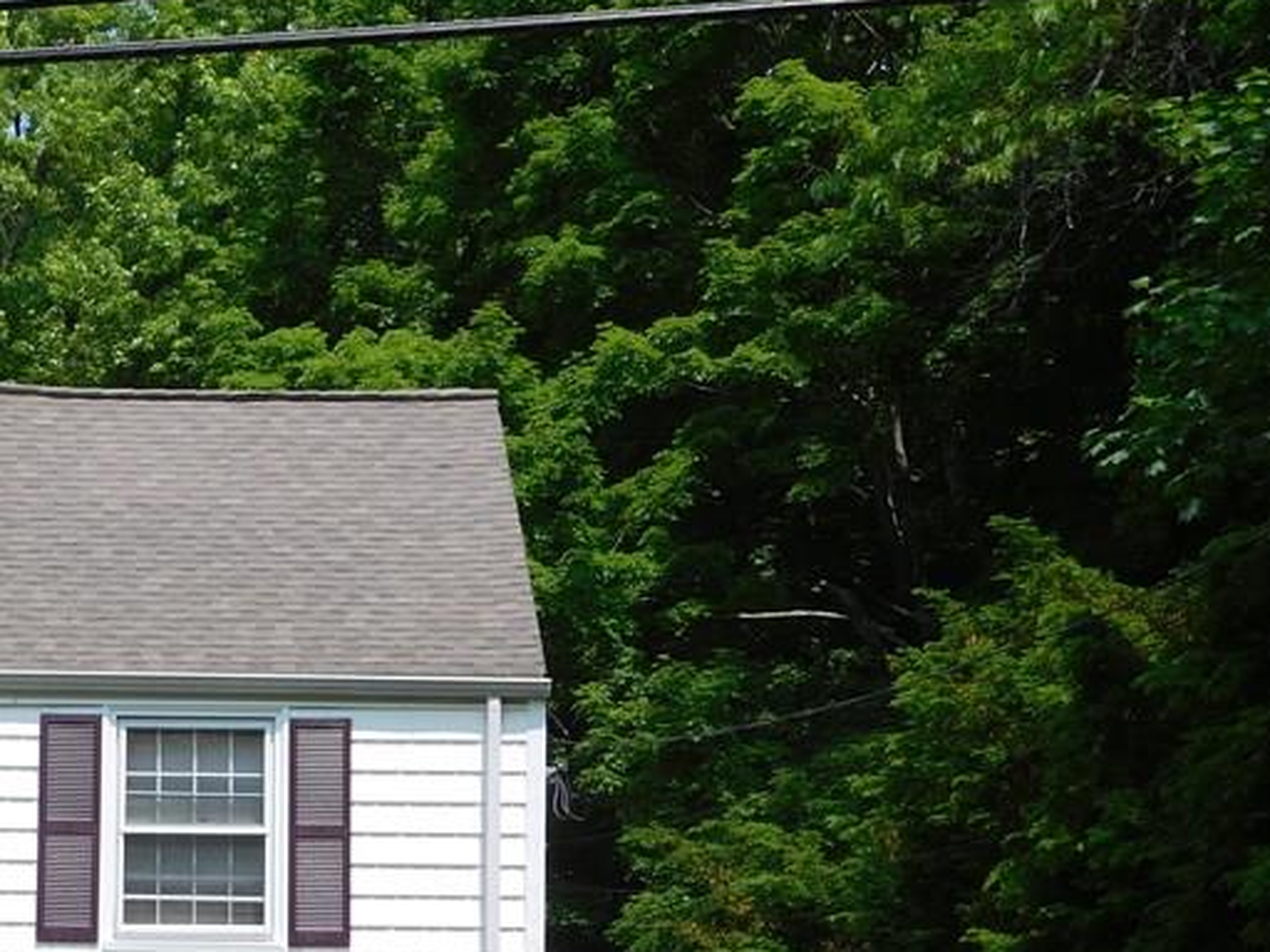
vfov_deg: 13.3
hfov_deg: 17.6
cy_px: 922
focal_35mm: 110
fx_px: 4036
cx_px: 77
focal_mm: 9.8
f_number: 4.2
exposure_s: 1/800
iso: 125
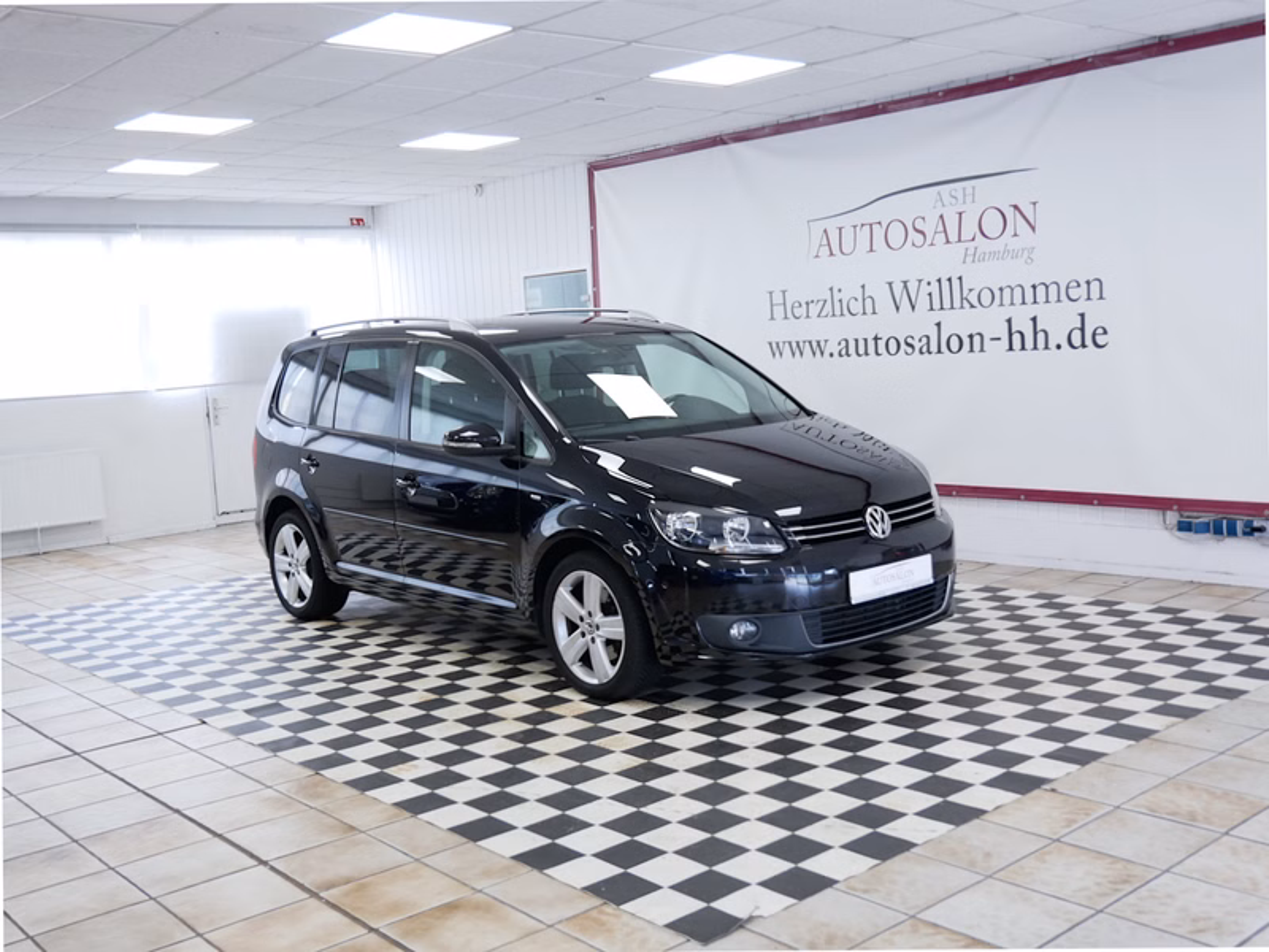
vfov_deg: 39.7
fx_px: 1320
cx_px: 634
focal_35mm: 36
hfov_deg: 51.4
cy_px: 476
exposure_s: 1/60
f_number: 3.9
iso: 500
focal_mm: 18
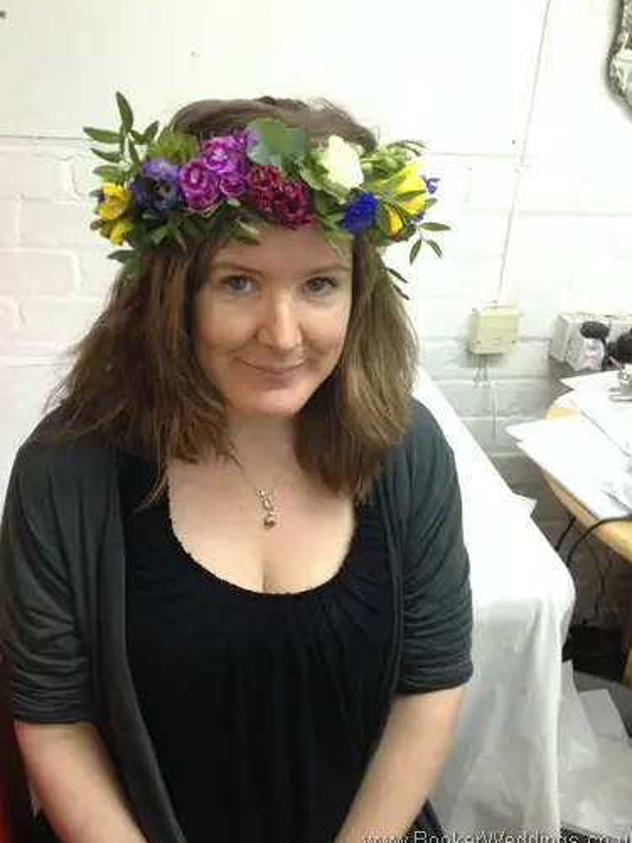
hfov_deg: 36.8
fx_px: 949
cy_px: 392
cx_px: 298
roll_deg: -3.9
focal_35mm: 39
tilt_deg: -23.3
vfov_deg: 47.8
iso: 125
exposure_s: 1/20
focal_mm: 4.28
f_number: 2.4
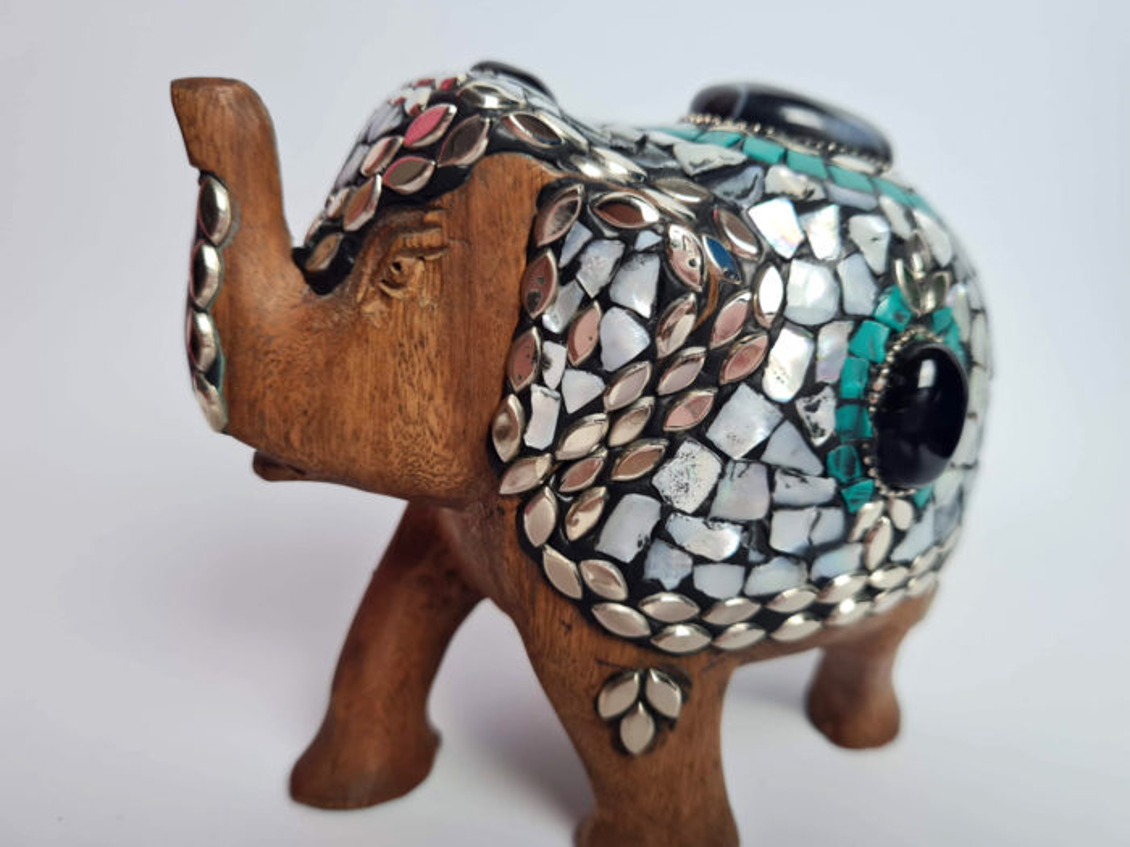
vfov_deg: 53.1
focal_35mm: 26
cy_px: 424
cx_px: 565
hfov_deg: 67.3
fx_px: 849
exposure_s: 1/120
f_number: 1.8
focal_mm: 5.4
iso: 80
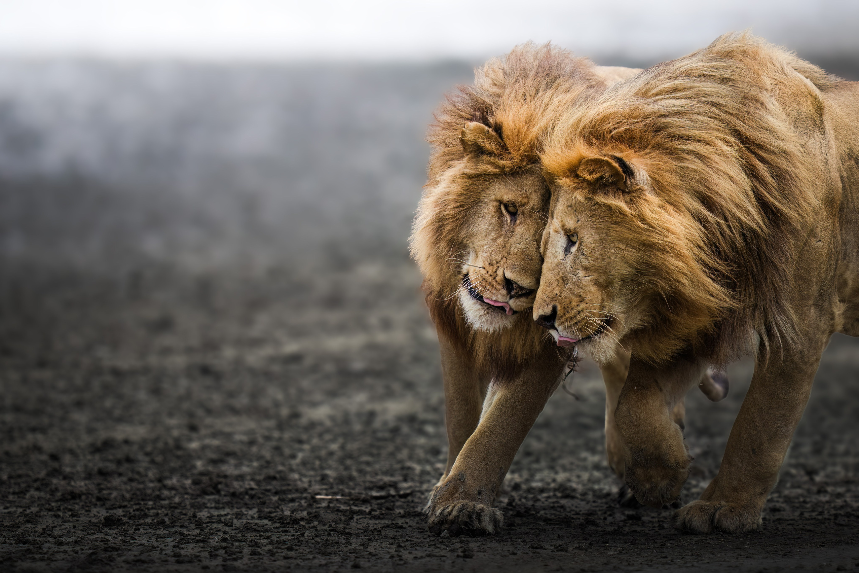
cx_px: 429
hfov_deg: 5.1
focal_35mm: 401
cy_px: 287
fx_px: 9568
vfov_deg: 3.4
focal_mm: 400
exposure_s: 1/3200
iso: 400
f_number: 3.5
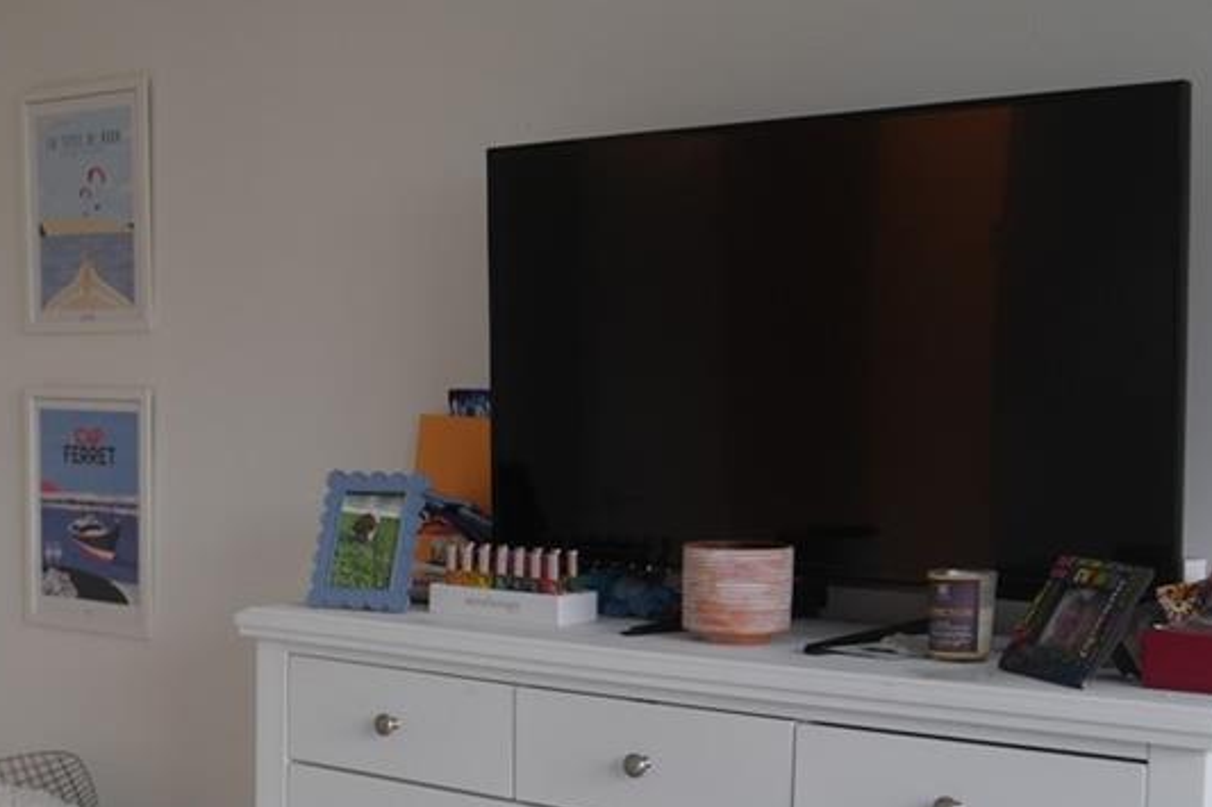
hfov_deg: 24.5
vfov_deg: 18.7
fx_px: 2423
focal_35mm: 72
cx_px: -357
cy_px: 662
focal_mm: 24
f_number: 2.8
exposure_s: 1/125
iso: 400
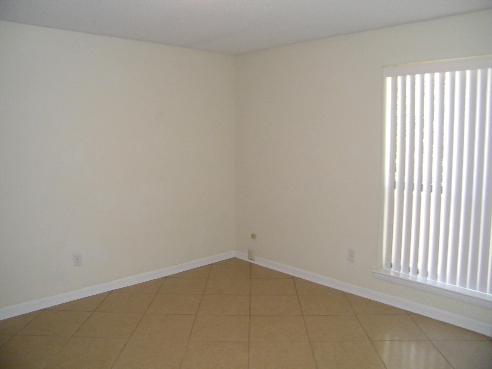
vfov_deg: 49.7
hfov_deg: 63.4
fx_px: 398
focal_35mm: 28
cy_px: 184
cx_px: 246
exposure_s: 1/30
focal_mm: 5
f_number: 3.5
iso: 200
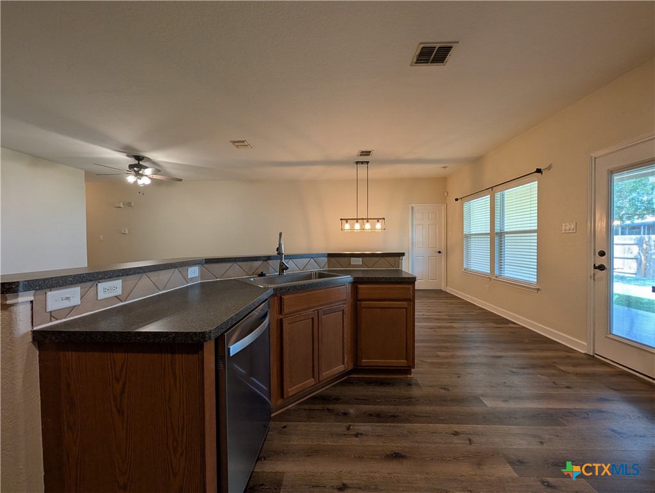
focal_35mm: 12
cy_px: 246
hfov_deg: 110.5
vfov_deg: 94.6
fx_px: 227
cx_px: 328
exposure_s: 1/120
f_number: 1.7
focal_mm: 2.02
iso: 112
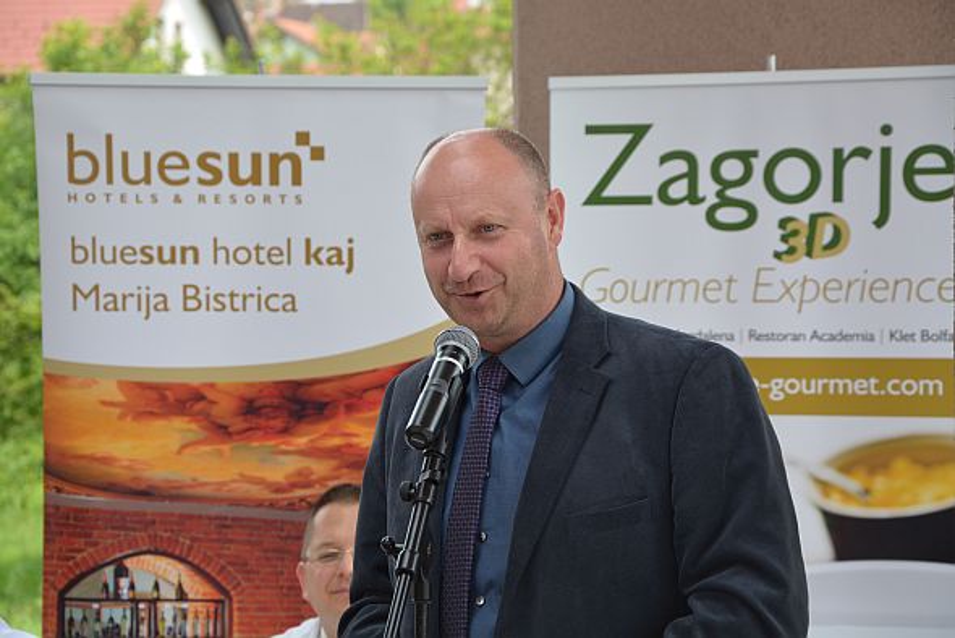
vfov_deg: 10.0
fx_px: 3662
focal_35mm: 138
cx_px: 478
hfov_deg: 14.9
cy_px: 319
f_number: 7.1
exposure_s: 1/200
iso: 200
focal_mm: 92
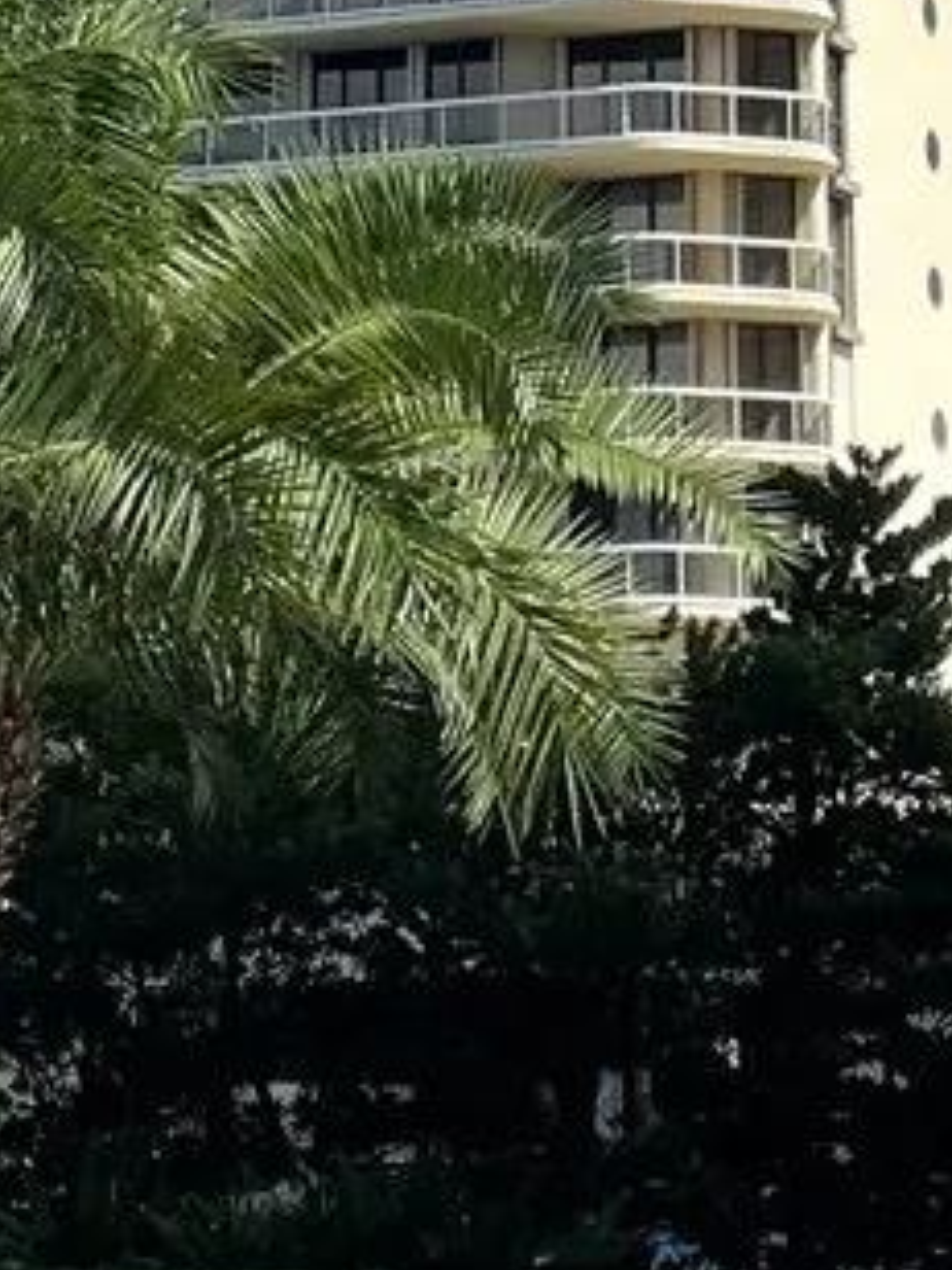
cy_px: -392
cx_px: 474
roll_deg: -0.8
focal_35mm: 135
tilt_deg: +20.4
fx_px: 4950
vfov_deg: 14.0
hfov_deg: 11.0
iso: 32
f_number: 1.6
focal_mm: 4.2
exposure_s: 1/2882
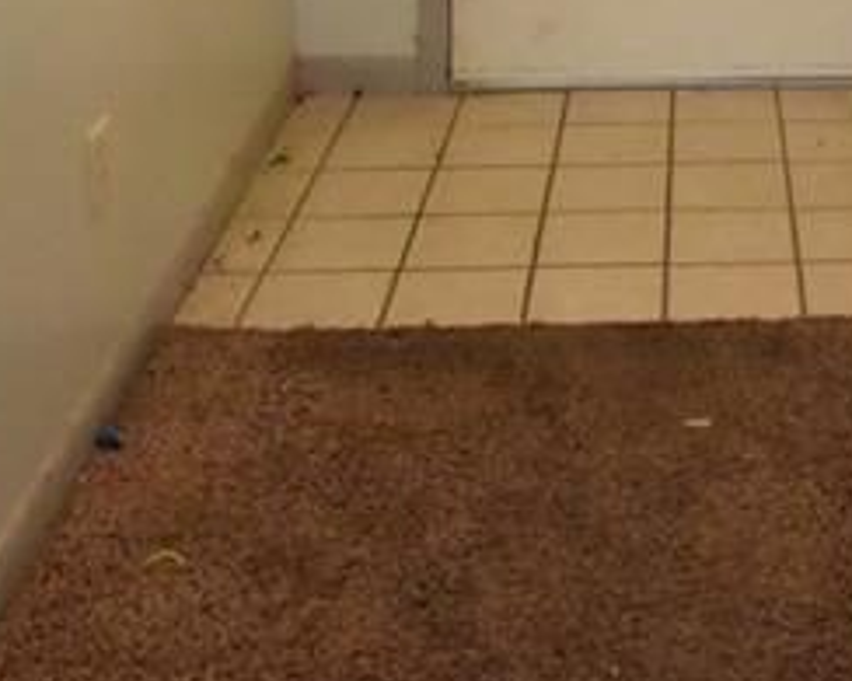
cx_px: 789
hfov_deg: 25.8
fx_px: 1790
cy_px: -395
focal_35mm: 71
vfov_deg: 18.6
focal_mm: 6.7
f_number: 3.5
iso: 2200
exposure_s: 1/60
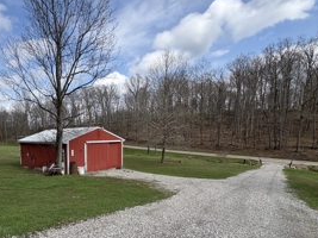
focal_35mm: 21
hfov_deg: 75.5
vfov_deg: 62.0
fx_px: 193
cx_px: 96
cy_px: 157
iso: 50
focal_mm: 2.22
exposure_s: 1/1178
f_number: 2.2
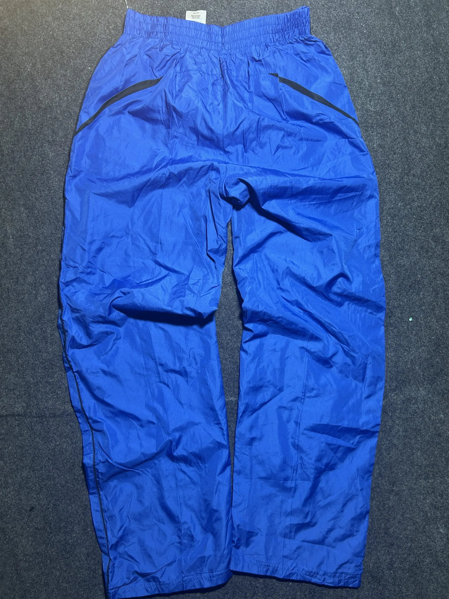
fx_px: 467
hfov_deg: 51.4
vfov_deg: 65.3
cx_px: 231
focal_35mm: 27
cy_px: 299
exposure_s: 1/50
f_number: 1.5
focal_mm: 5.7
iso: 80
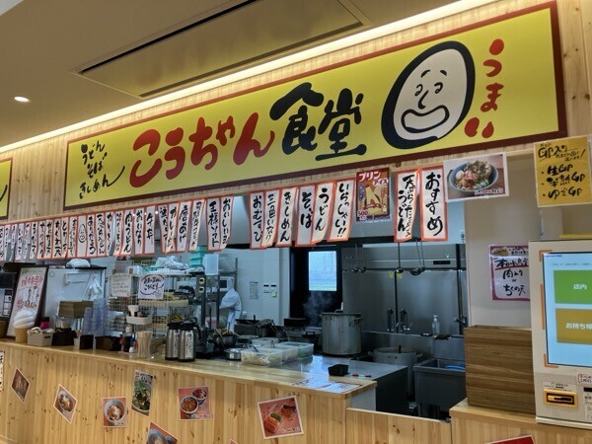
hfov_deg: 63.4
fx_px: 479
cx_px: 296
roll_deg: -0.7
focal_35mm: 28
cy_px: 222
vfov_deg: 49.7
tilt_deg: +7.7
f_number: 1.8
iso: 80
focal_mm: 3.99
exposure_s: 1/224
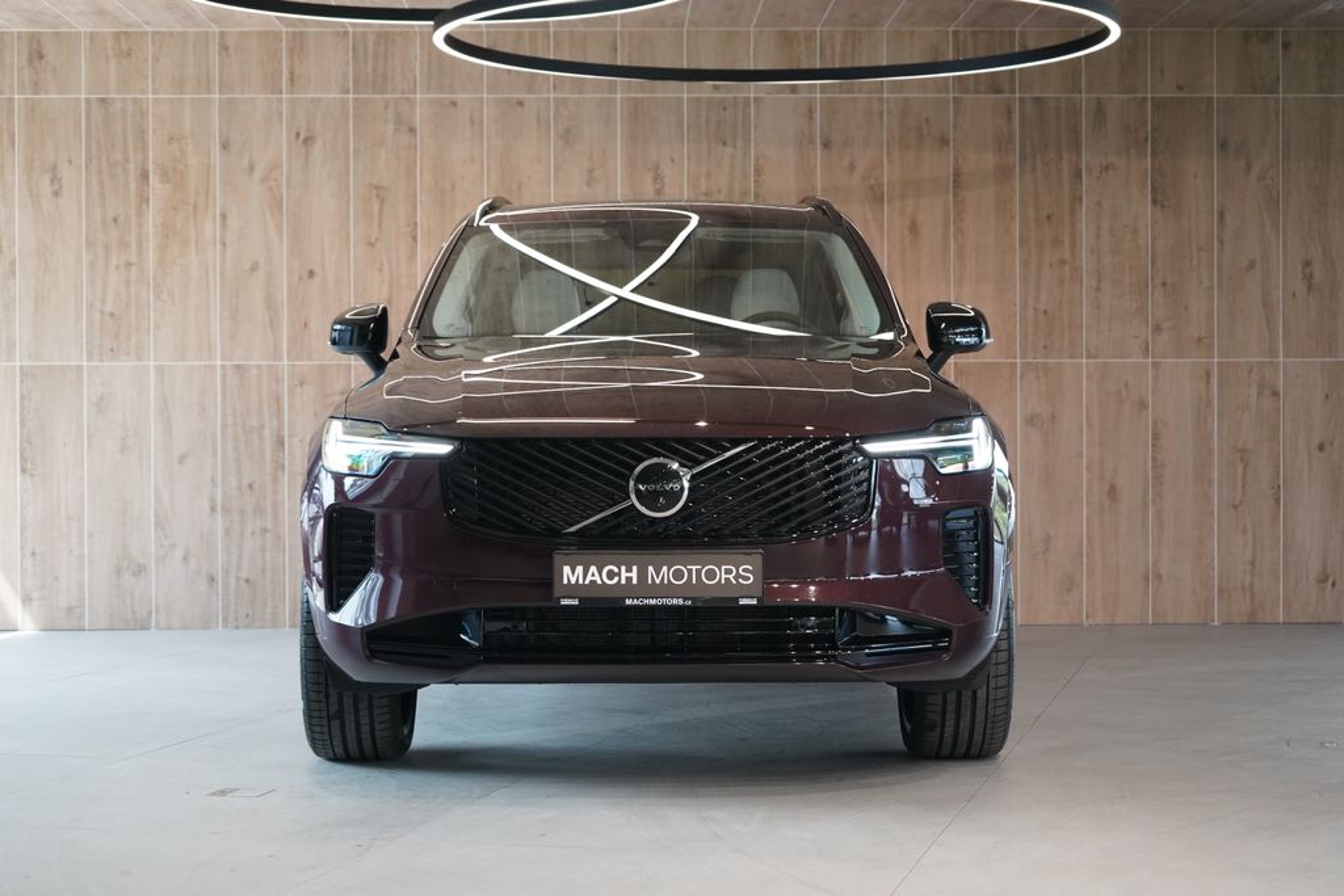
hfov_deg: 29.7
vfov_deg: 20.0
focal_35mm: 68
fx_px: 2539
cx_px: 672
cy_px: 448
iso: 4000
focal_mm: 68
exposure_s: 1/160
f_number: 5.6
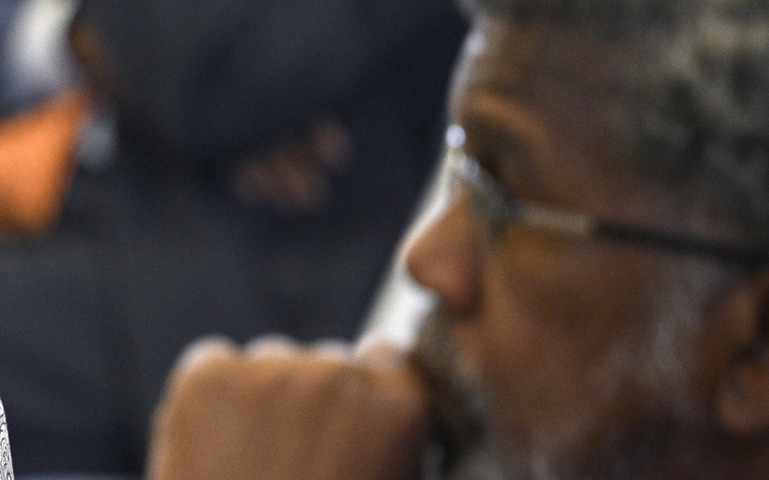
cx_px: -619
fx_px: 15006
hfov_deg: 2.9
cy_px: 160
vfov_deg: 1.8
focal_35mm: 716
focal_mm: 150
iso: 900
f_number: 2.8
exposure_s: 1/125
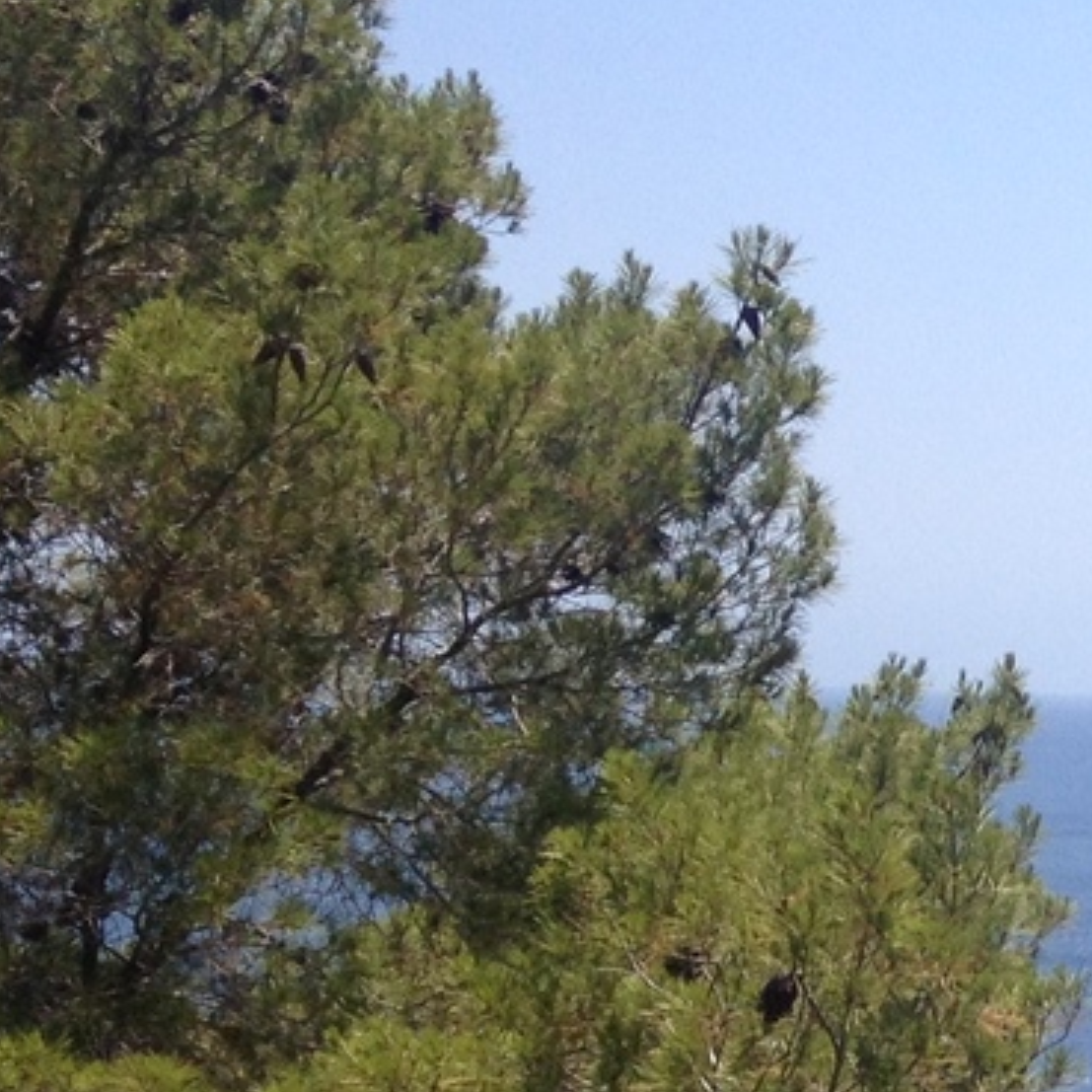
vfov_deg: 13.0
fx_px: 4783
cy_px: 843
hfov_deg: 11.5
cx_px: 2285
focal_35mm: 134
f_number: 2.4
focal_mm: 4.28
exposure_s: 1/1727
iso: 50
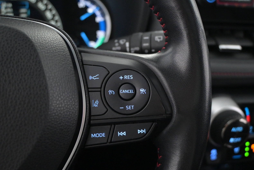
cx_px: 128
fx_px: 272
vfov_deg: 34.6
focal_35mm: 39
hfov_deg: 50.1
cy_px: 87
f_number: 4.2
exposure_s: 1/40
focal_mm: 25
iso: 4000
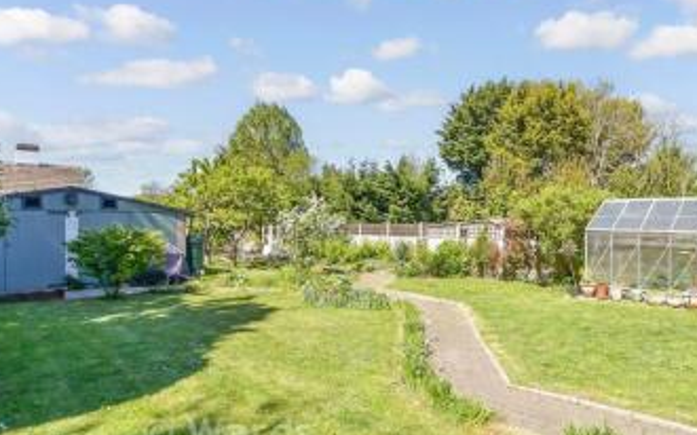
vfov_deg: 55.0
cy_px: 204
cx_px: 468
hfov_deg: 77.0
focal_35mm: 22
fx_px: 418
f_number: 8
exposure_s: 1/640
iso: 320
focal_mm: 10
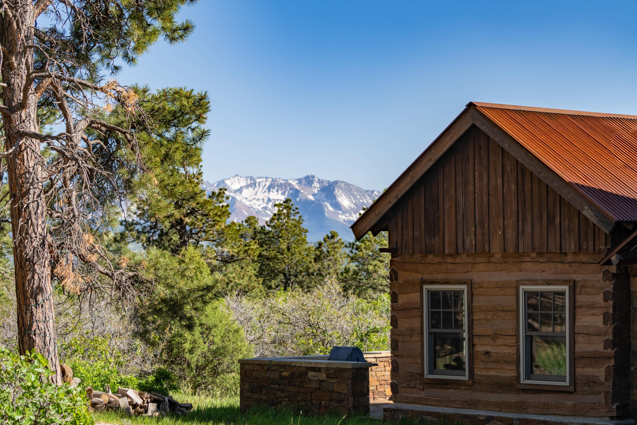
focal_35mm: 100
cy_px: 212
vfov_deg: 13.7
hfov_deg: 20.4
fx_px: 1769
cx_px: 318
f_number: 4.5
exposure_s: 1/1250
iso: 100
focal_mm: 100
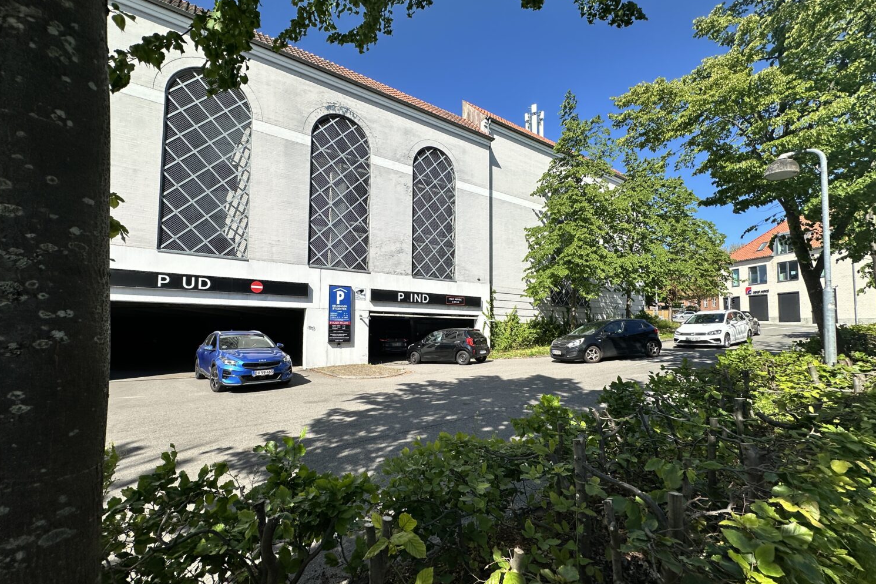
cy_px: 313
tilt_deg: +2.9
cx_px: 426
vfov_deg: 77.2
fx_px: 365
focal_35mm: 15
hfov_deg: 100.4
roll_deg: -1.0
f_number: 2.2
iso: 40
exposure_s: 1/1949
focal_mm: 2.22
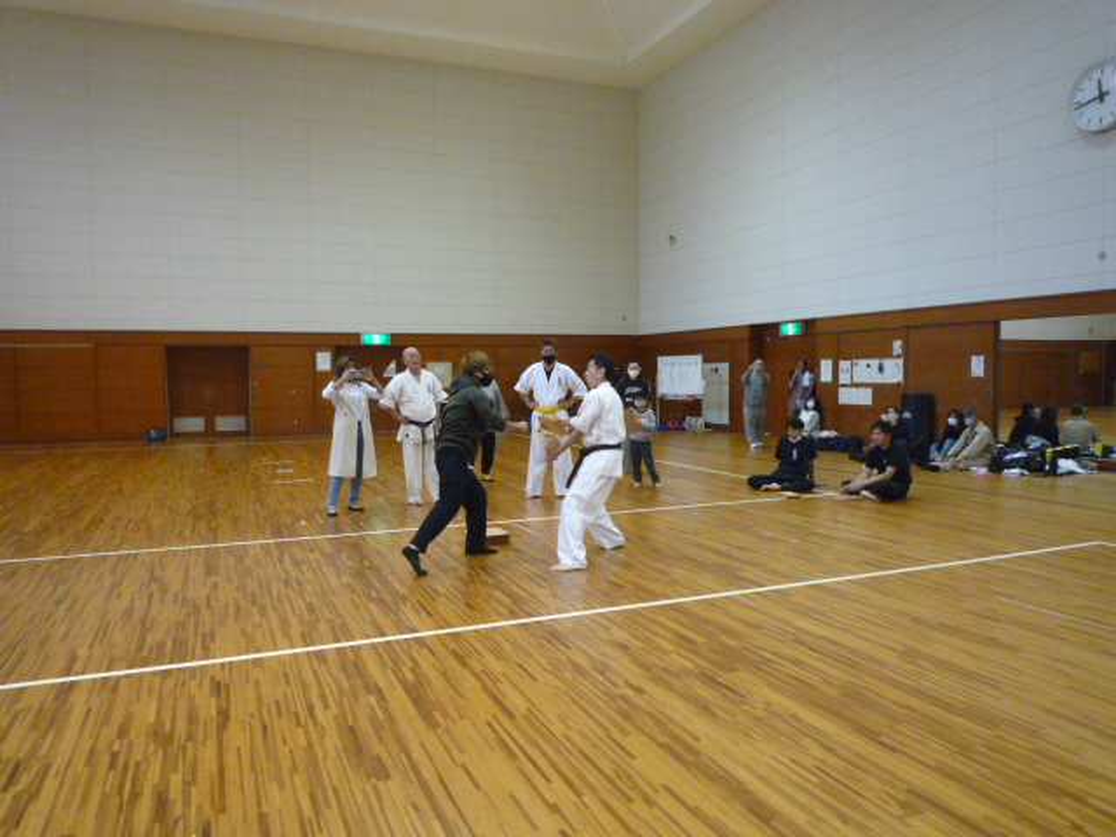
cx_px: 558
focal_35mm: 25
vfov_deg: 54.9
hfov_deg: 69.4
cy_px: 418
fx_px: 806
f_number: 2.8
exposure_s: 1/50
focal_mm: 4.4
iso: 400
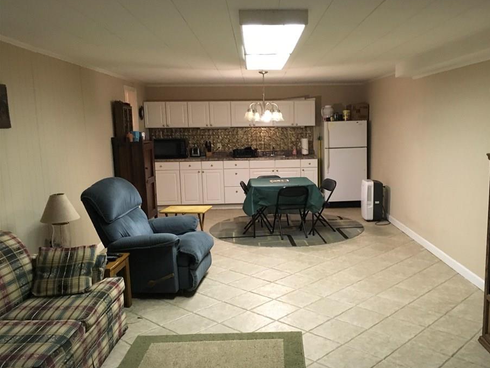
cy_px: 201
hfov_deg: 55.2
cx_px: 278
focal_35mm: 33
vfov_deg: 42.9
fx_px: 467
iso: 200
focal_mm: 4.15
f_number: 2.2
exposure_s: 1/30
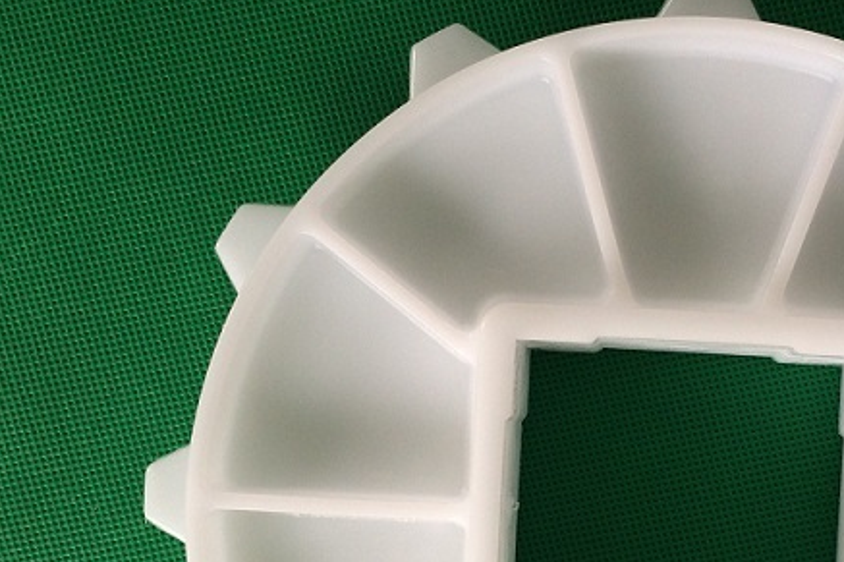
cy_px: 483
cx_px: 624
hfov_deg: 34.9
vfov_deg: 23.7
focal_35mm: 56
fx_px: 1312
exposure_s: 1/100
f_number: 2.2
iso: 64
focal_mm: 4.12
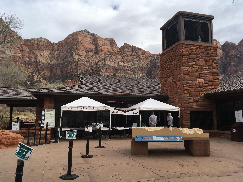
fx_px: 204
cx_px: 122
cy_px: 91
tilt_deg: +5.4
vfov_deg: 48.2
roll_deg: +1.7
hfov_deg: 61.7
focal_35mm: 29
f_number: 2.2
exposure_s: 1/1350
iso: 25
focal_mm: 4.15
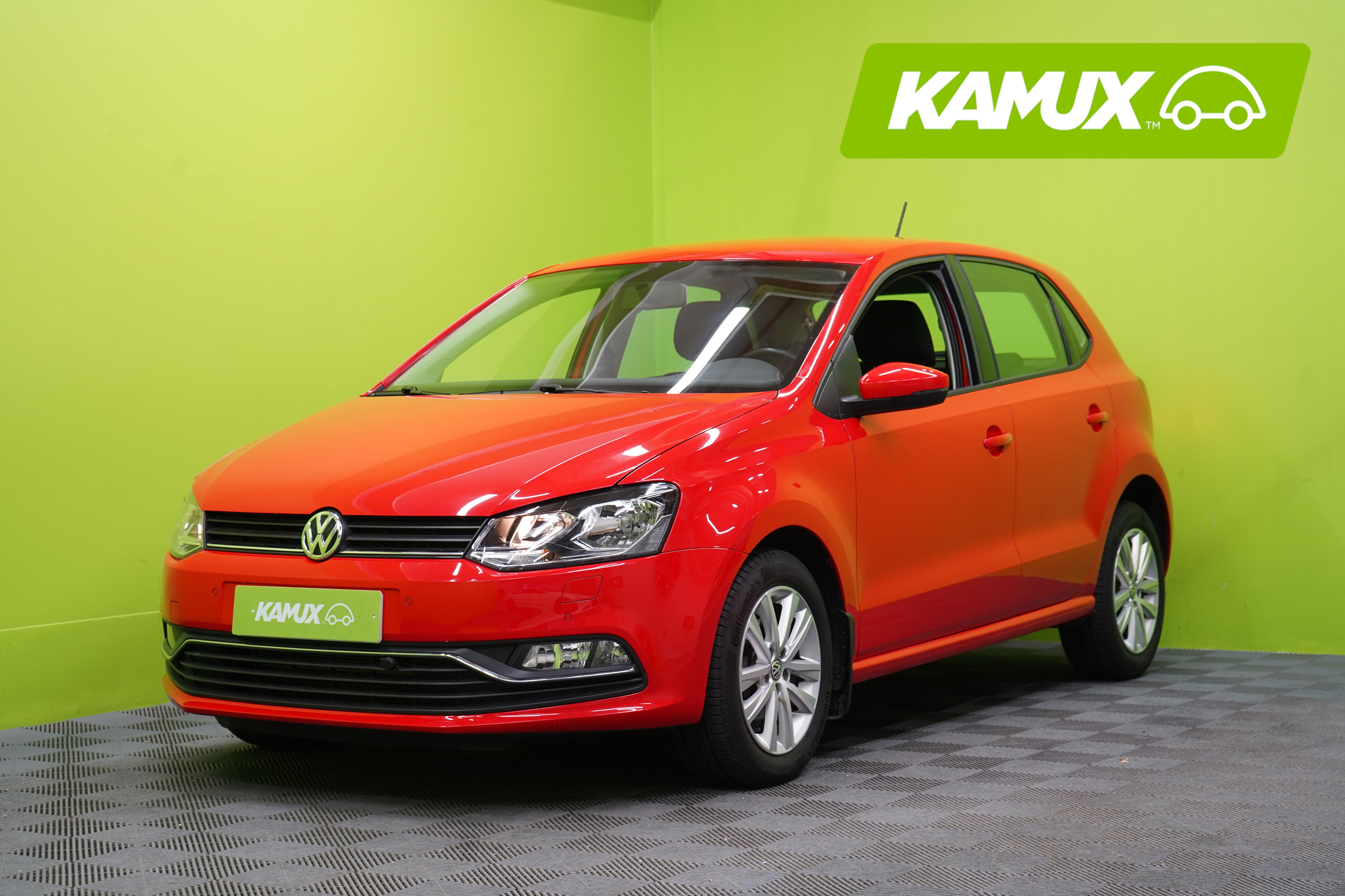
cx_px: 672
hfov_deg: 31.4
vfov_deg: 21.2
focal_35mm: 64
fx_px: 2391
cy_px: 448
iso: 400
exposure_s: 1/25
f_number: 5.6
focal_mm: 64
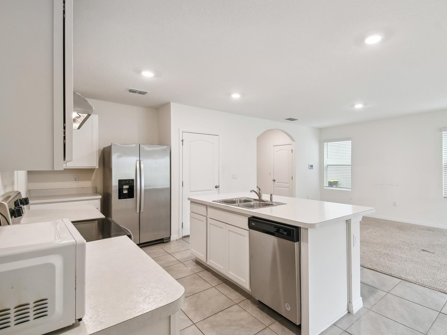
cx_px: 256
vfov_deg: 74.7
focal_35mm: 17
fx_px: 220
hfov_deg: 90.4
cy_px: 161
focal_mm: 10
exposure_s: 1/10
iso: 100
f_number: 7.1
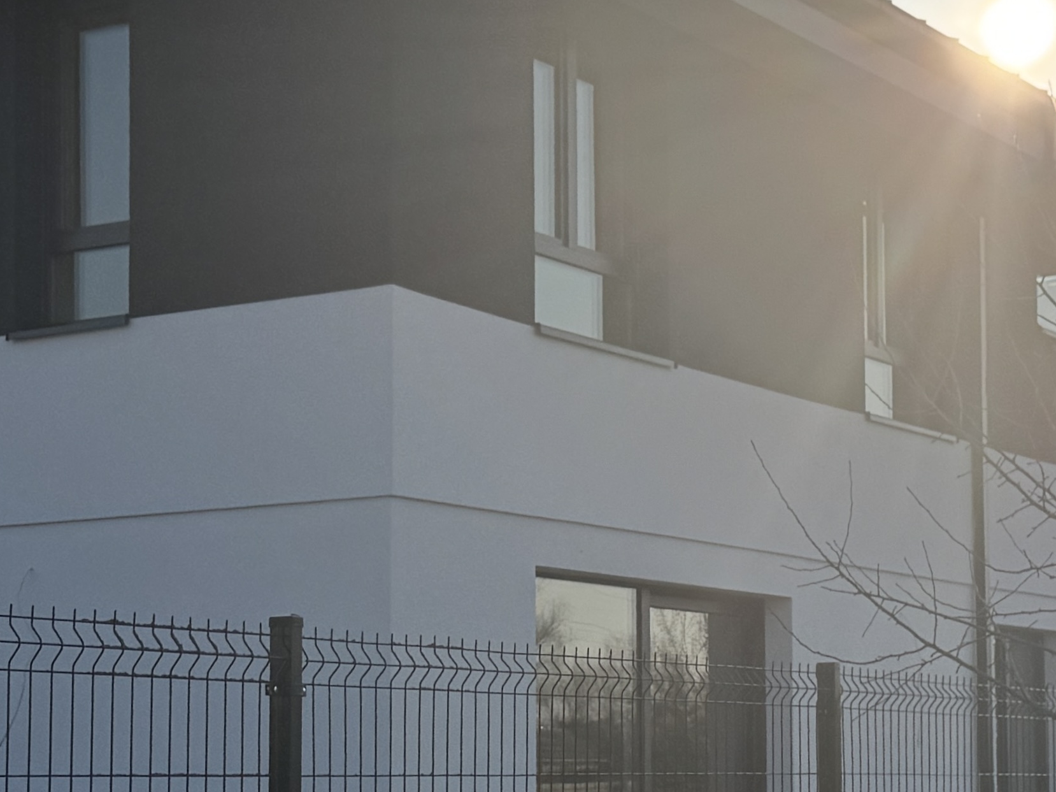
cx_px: 607
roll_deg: +1.9
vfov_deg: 19.0
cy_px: 567
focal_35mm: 77
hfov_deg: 25.3
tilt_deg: +5.5
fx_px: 2349
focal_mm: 6.76
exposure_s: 1/12346
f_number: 1.78
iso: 80
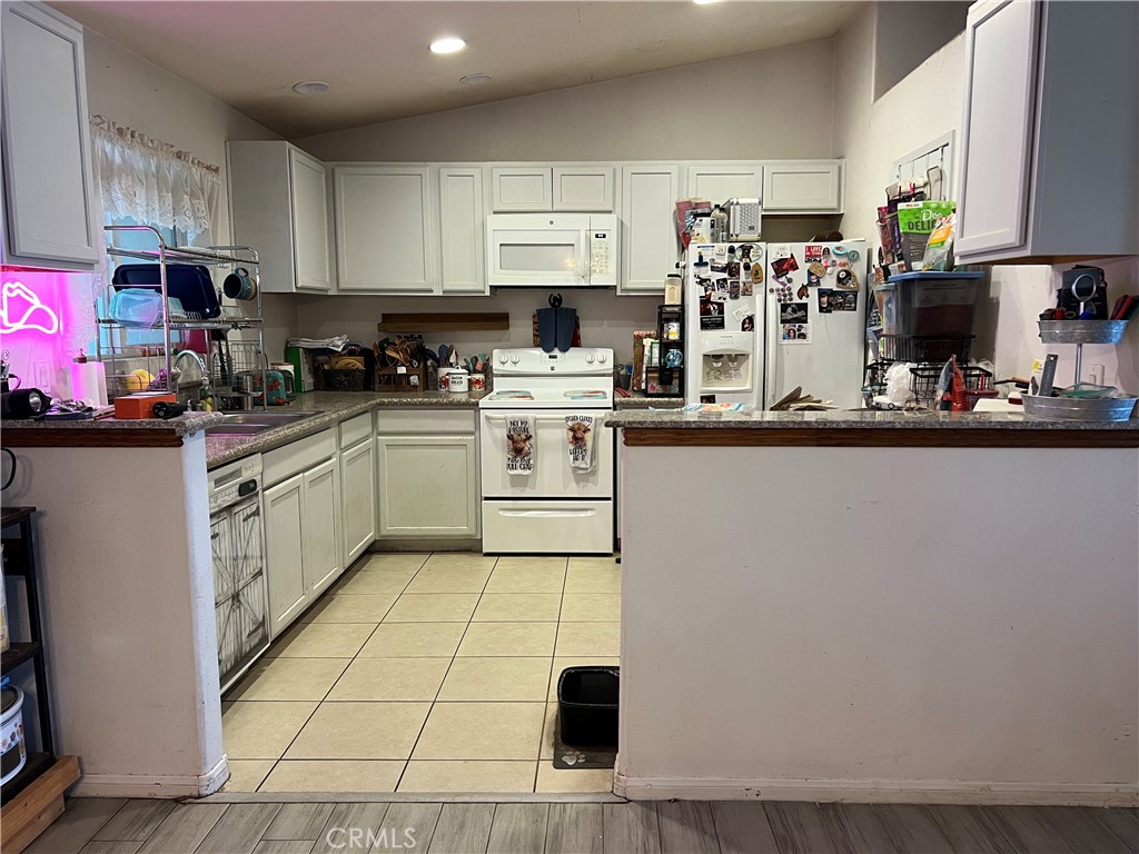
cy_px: 427
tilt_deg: -8.5
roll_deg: +0.3
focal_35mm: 26
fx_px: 856
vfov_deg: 53.1
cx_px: 570
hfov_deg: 67.3
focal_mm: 5.7
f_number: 1.5
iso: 200
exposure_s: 1/60
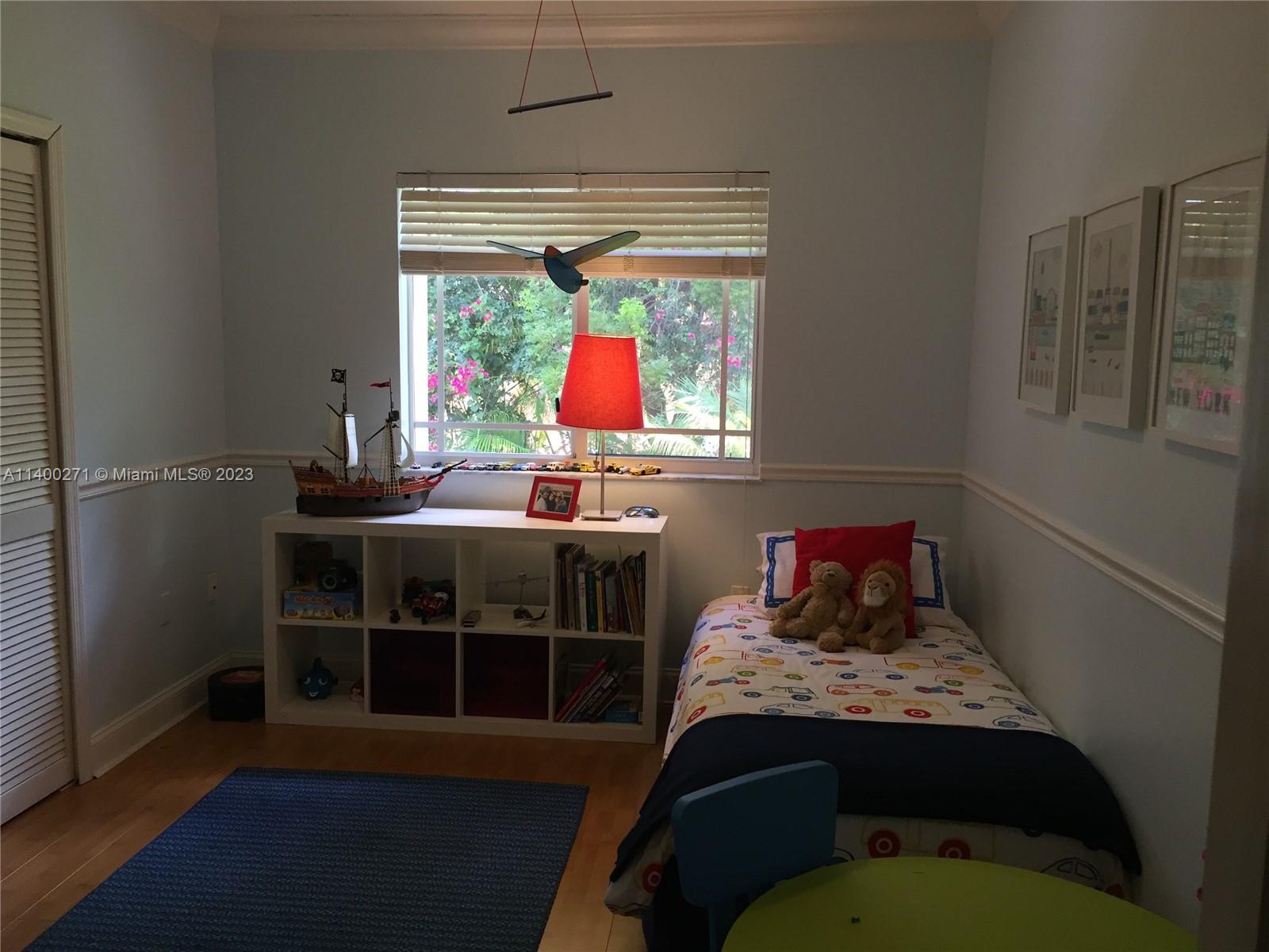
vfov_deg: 48.2
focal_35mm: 29
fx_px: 1063
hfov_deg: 61.7
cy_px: 476
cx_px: 634
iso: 32
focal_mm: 4.15
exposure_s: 1/30
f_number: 2.2
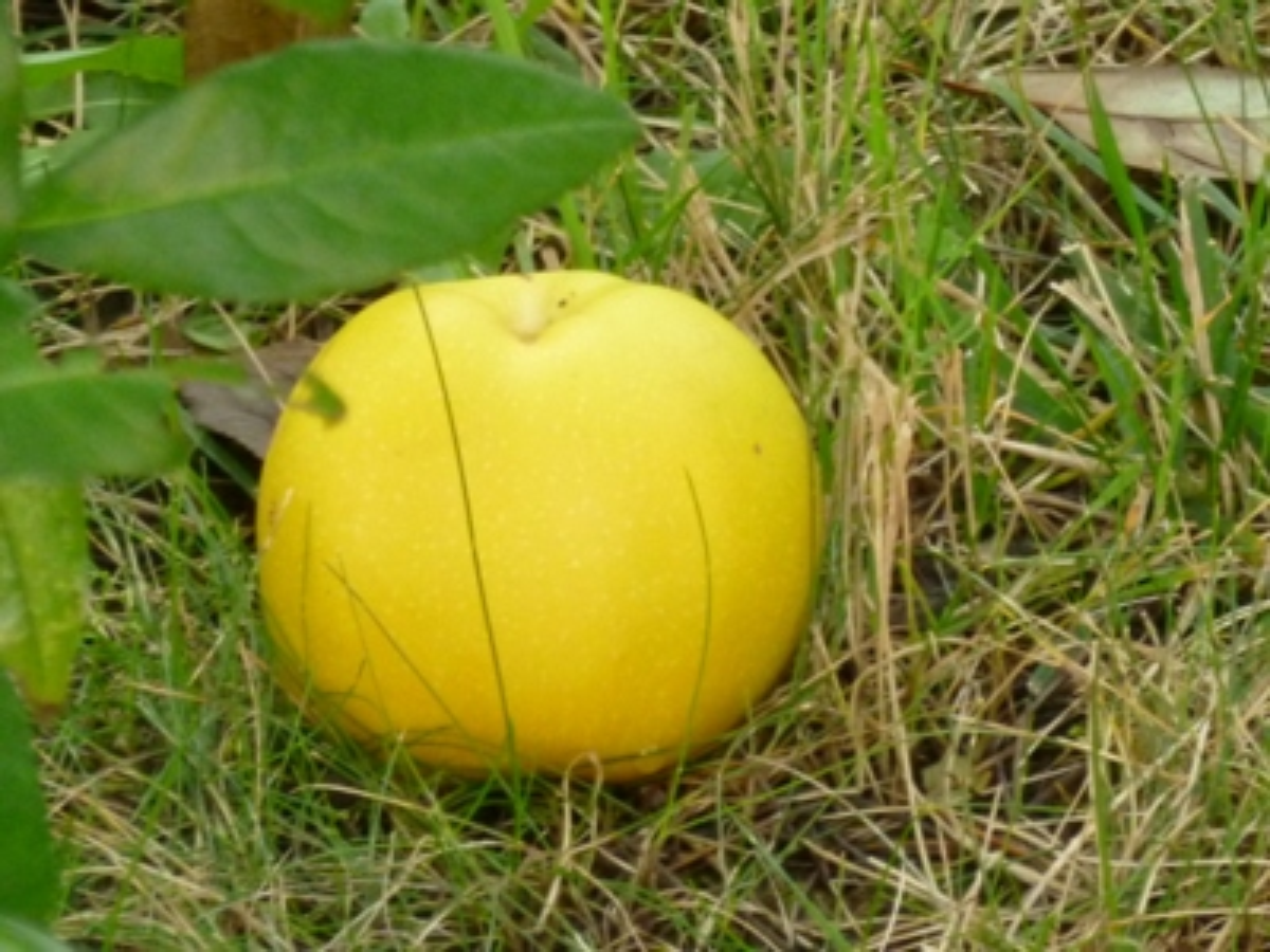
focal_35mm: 504
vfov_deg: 3.0
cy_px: 476
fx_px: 18491
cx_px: 635
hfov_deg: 3.9
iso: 400
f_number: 5.9
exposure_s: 1/80
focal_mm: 40
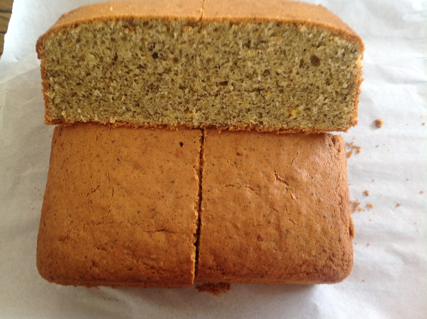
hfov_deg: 50.2
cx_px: 202
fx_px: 456
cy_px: 157
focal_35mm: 37
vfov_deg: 38.6
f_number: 2.4
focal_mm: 4.28
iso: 50
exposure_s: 1/20
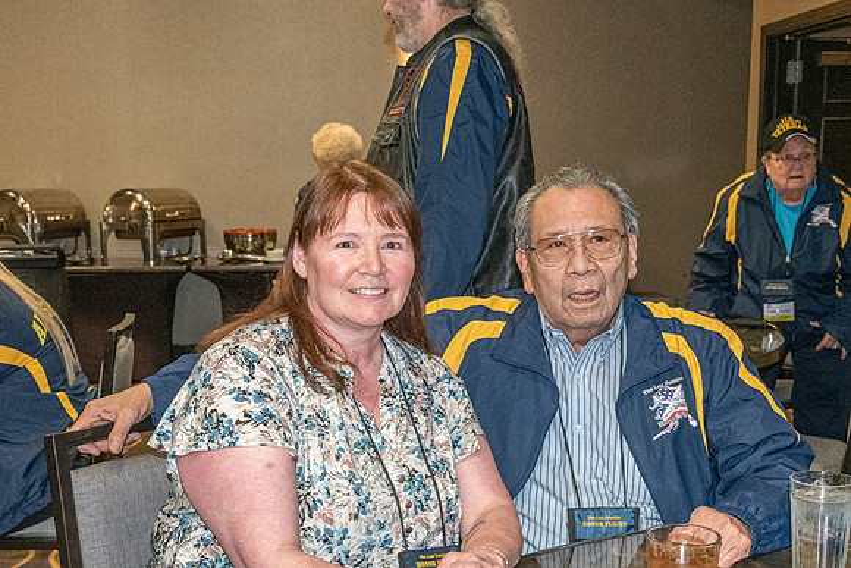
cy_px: 376
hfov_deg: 40.8
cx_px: 411
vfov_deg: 27.7
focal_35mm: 48
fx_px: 1145
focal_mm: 35
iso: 6400
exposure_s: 1/125
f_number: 6.3
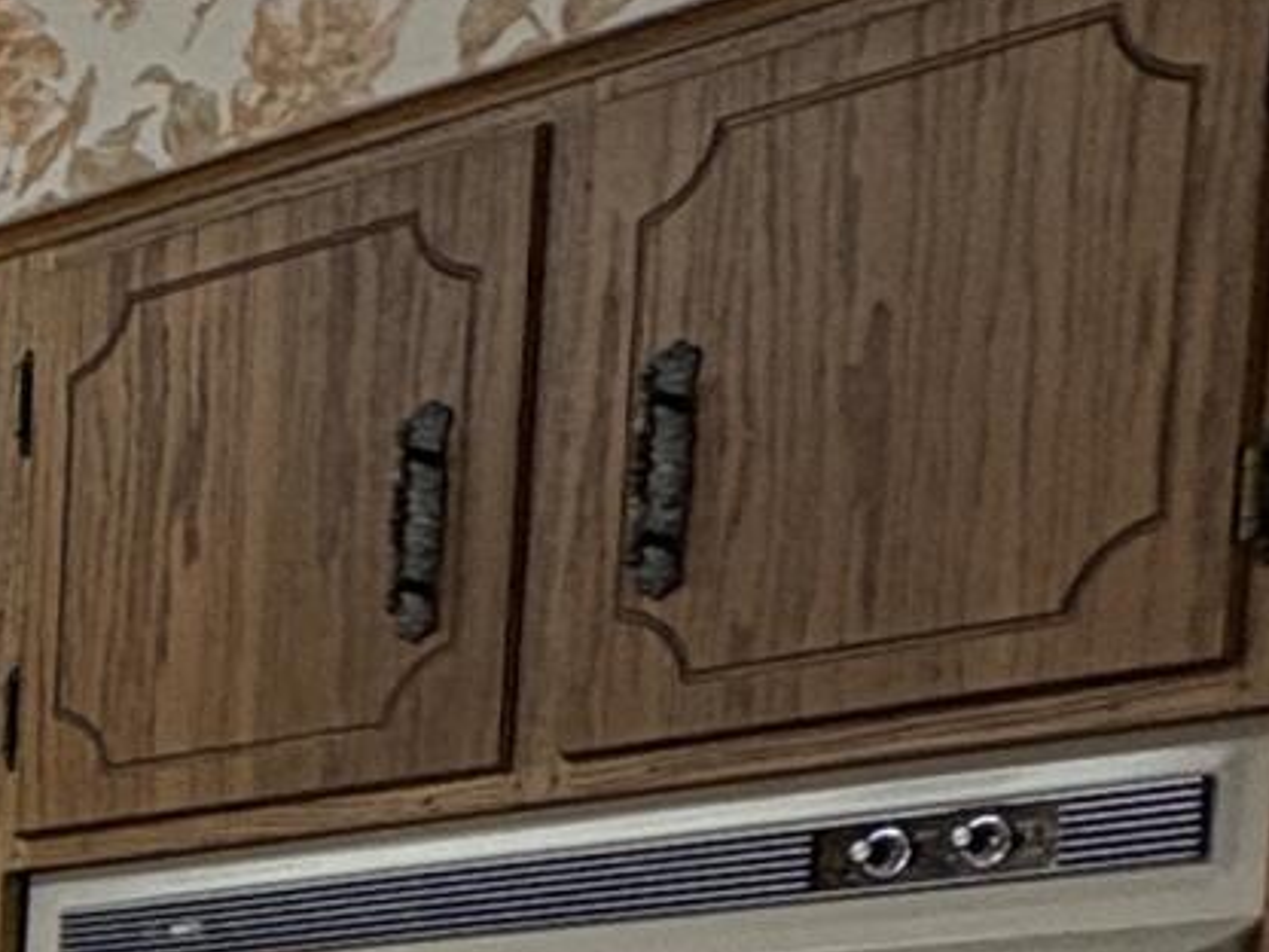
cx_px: -1467
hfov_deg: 14.8
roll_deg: +1.2
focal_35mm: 101
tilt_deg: -6.8
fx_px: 3703
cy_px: 1751
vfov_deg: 13.1
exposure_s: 1/120
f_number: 2.2
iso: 125
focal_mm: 2.22
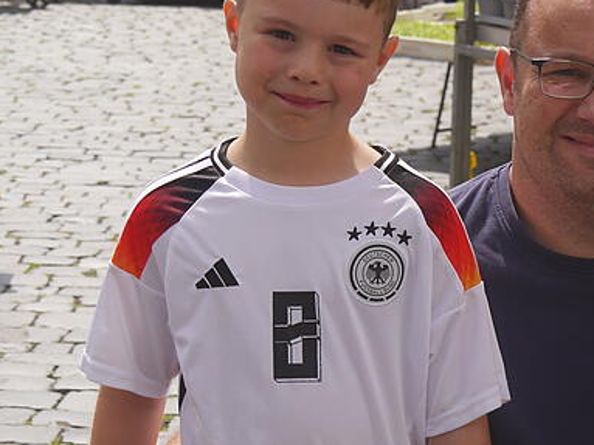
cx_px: 493
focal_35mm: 117
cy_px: 236
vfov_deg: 12.7
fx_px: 2007
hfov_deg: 16.7
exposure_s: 1/640
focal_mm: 28
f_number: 5
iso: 160
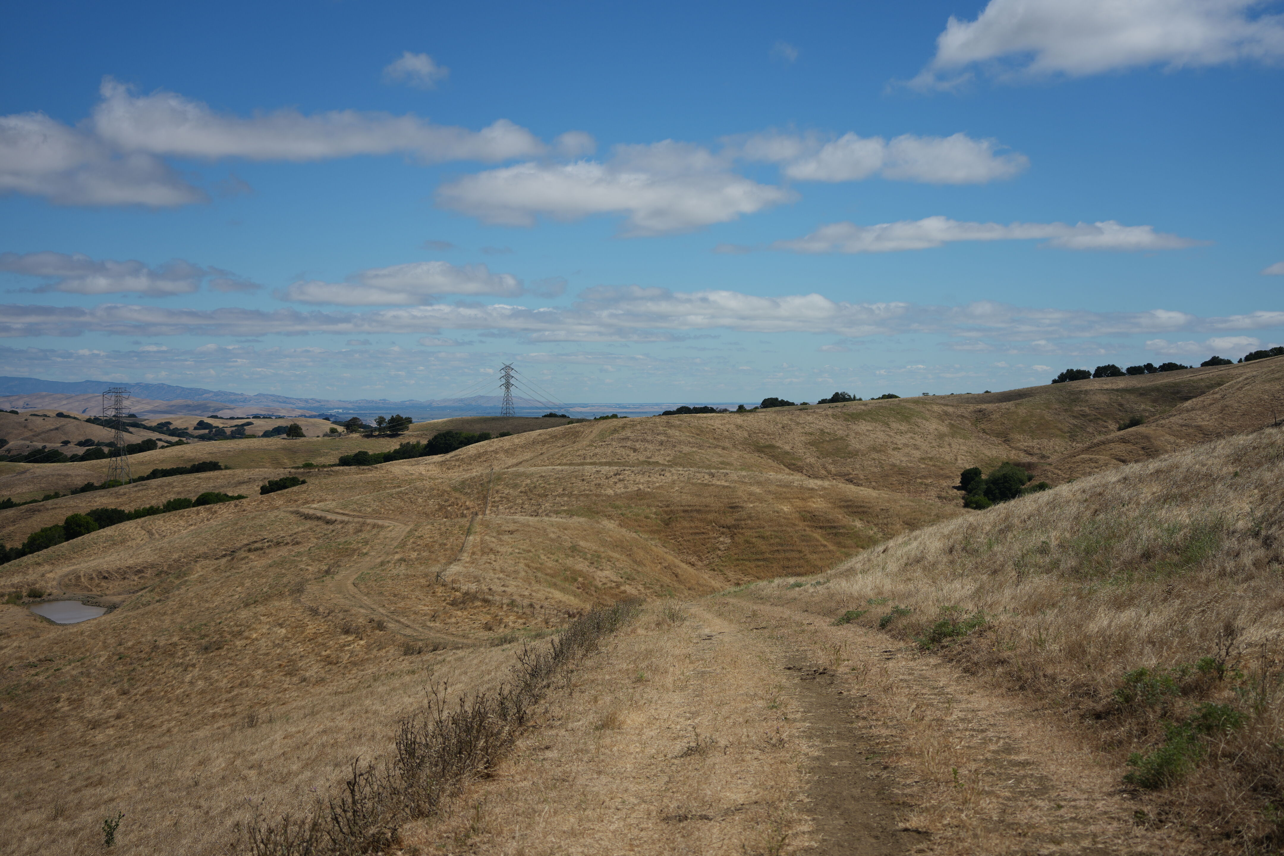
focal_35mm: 50
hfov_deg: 39.6
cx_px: 642
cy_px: 428
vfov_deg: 27.0
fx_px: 1783
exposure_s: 1/1250
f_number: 5
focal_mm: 50
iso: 100
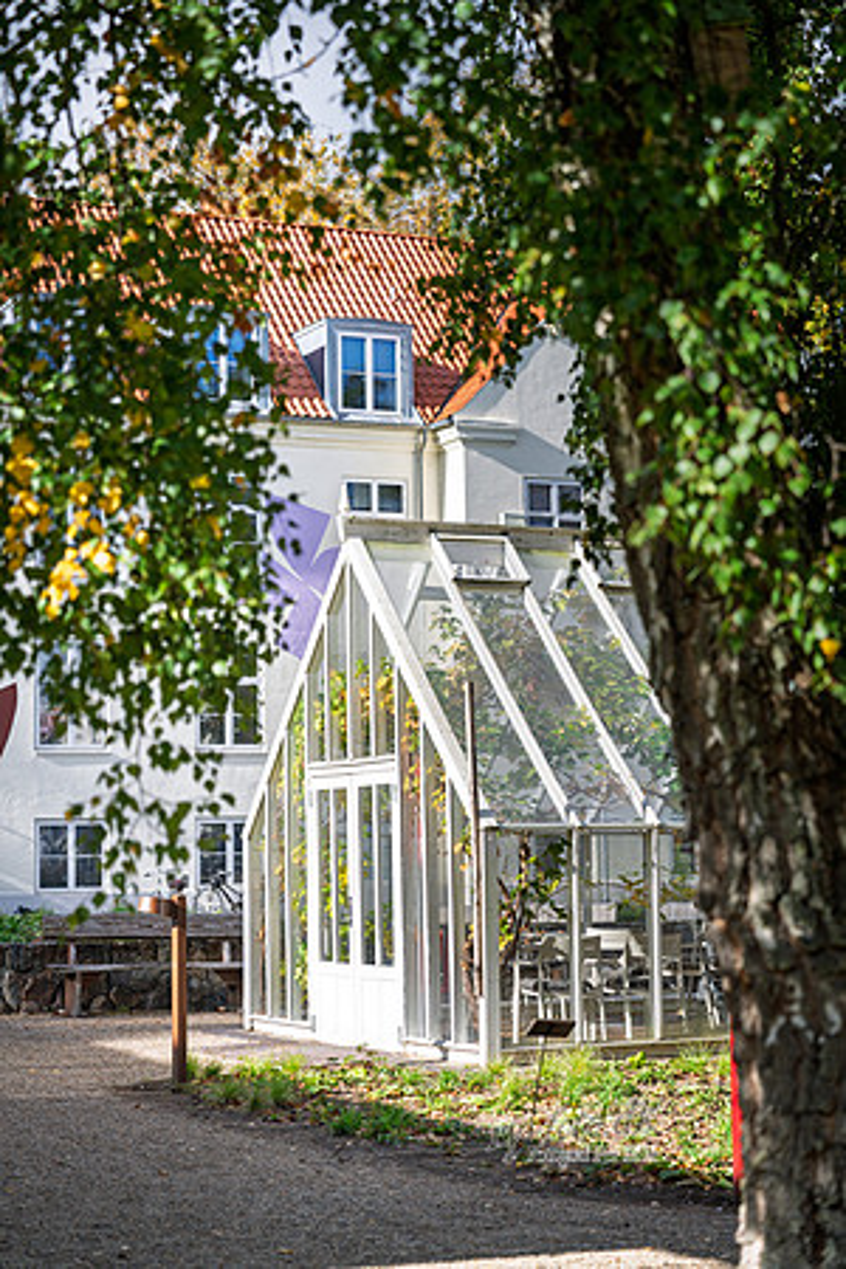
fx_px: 2467
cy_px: 634
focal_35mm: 70
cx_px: 423
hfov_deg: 19.5
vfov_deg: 28.8
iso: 64
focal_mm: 70
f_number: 2.8
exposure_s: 1/1600
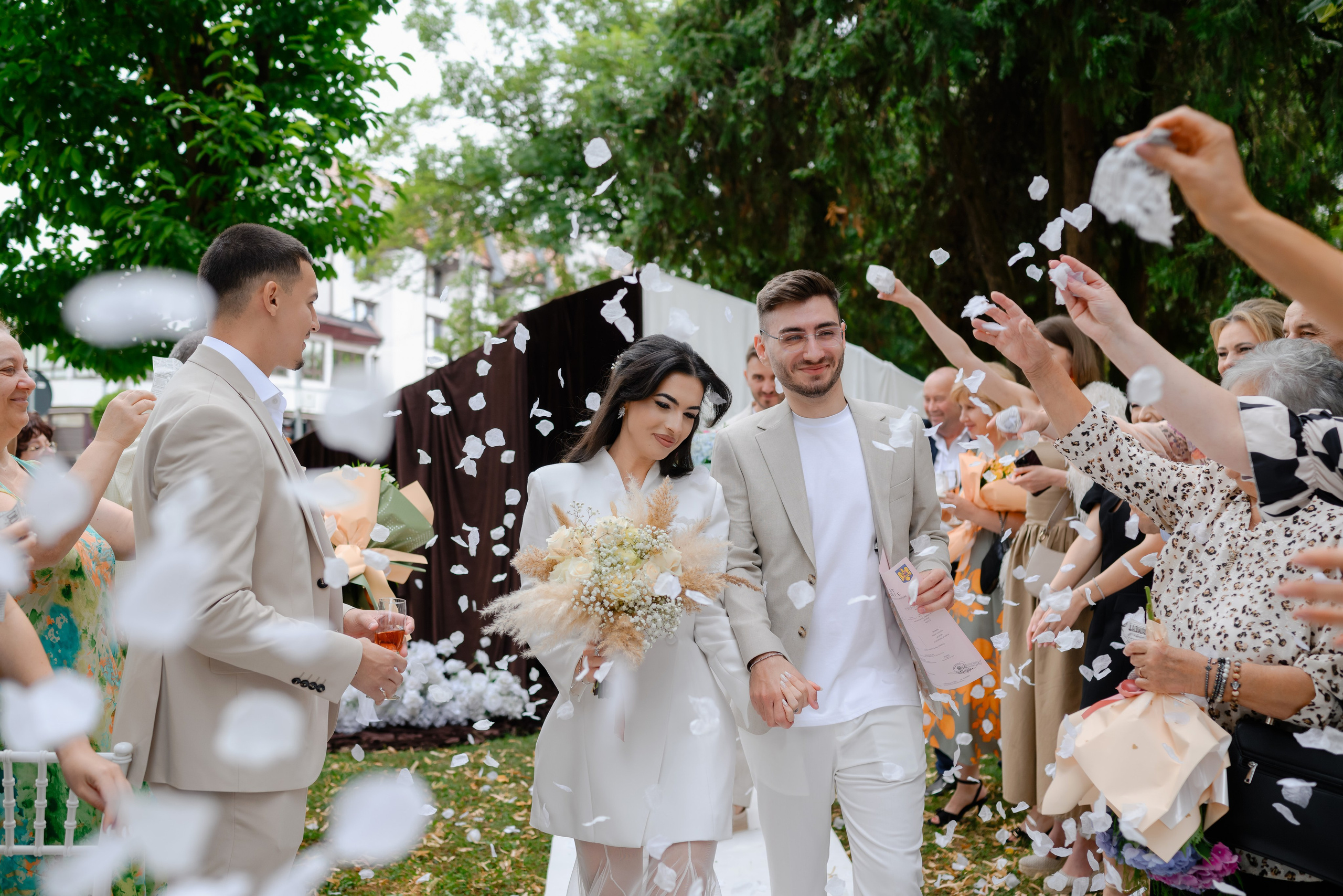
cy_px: 448
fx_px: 1306
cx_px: 672
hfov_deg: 54.4
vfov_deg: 37.9
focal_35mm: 35
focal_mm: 35
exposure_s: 1/640
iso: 200
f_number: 2.8
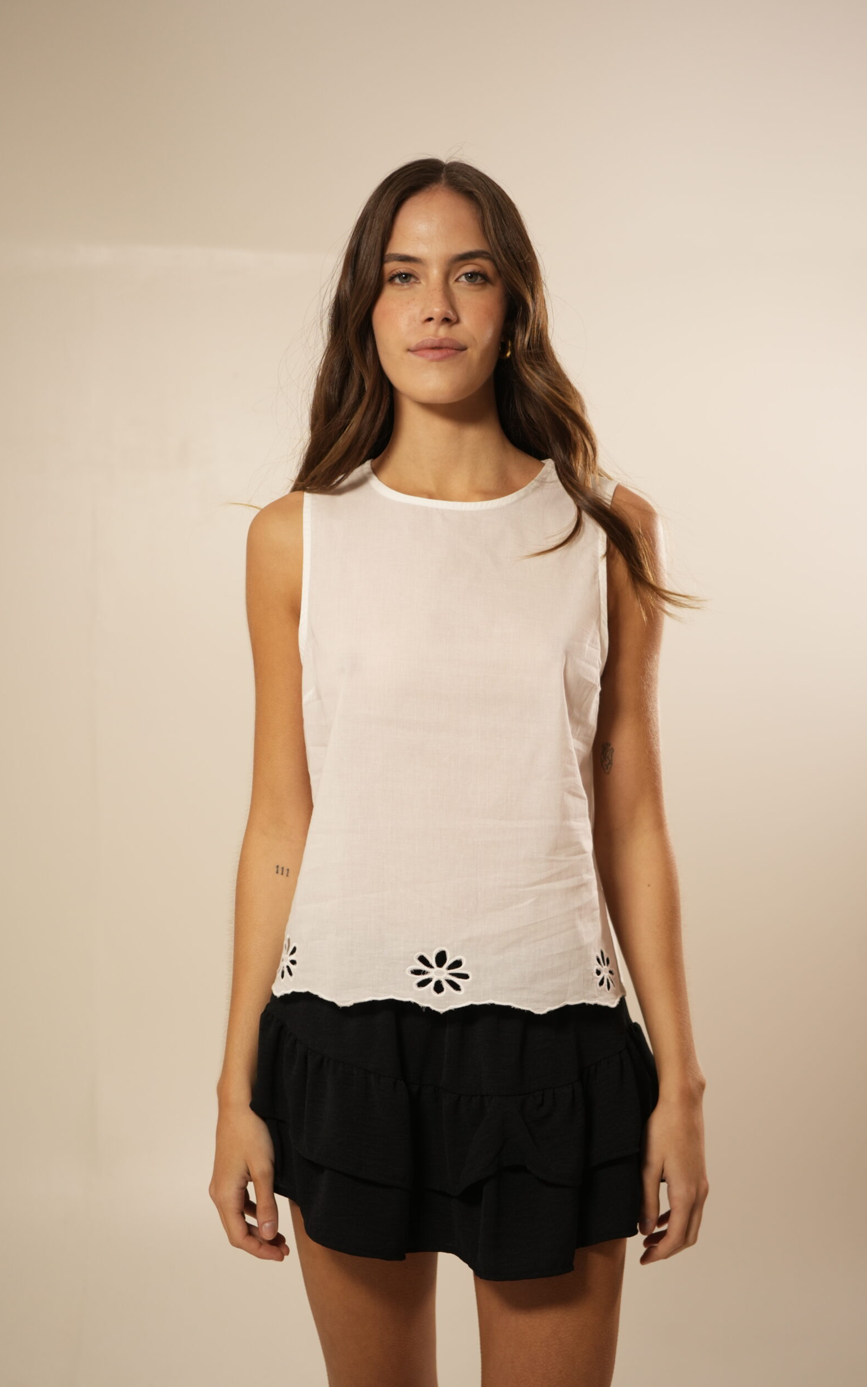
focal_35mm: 52
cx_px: 452
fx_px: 1966
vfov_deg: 38.9
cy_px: 707
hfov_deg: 24.9
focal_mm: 50
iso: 640
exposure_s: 1/125
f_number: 3.2
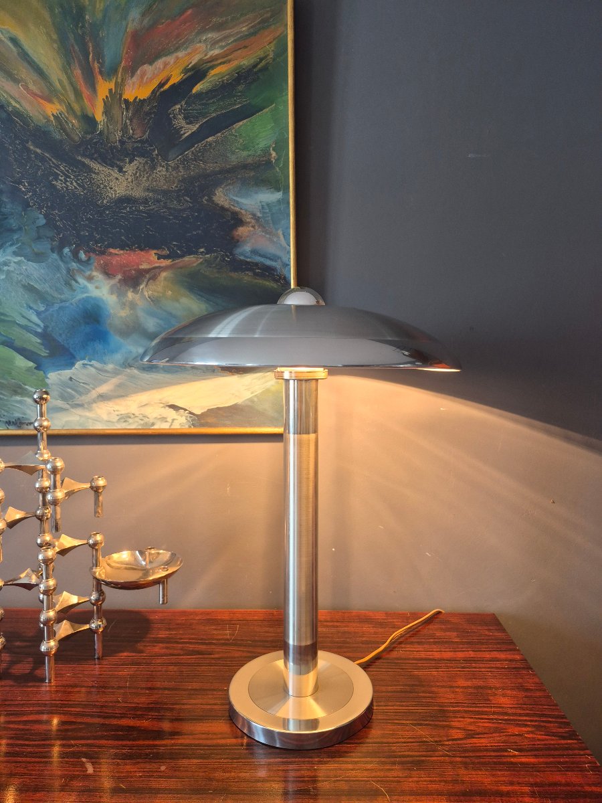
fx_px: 533
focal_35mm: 23
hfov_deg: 58.9
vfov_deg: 73.9
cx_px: 301
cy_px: 402
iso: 250
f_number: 1.8
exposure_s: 1/100
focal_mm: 5.4
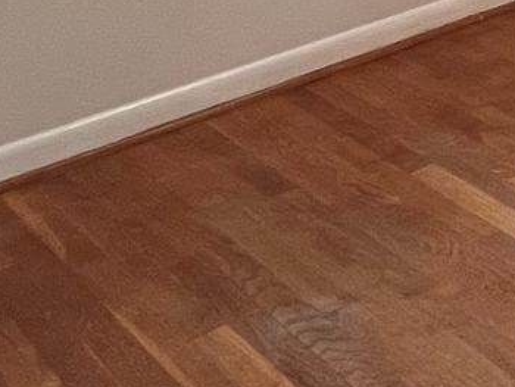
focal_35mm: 76
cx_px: 936
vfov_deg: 16.5
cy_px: -290
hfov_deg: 19.2
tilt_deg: -7.4
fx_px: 1131
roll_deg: +0.5
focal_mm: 1.57
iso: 200
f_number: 1.8
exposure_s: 1/60
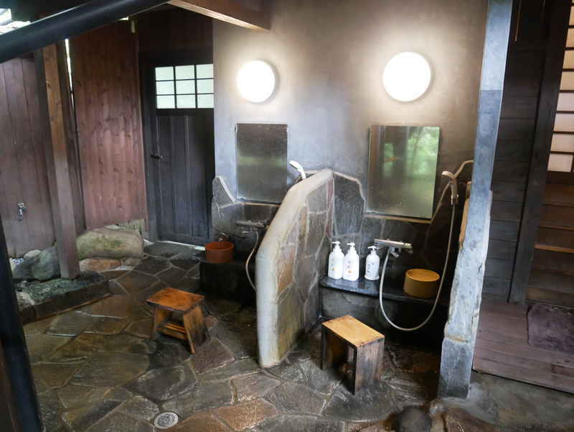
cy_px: 216
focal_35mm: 24
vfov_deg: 56.9
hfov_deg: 71.6
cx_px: 287
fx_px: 398
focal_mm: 12
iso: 3200
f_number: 3.5
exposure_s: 1/30
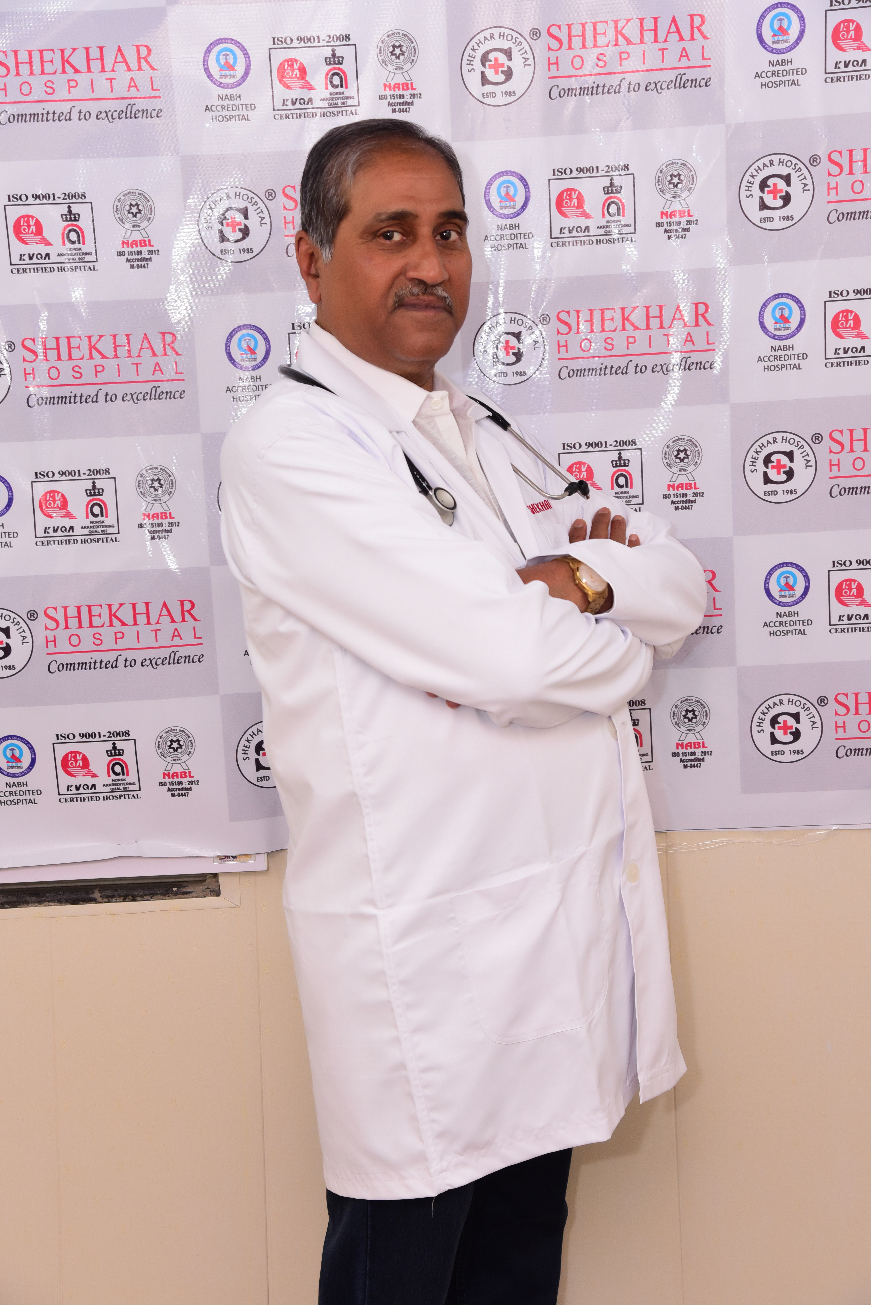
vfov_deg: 34.5
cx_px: 436
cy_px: 652
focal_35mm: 58
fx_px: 2103
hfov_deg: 23.4
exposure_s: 1/100
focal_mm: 58
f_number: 5.6
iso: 1600
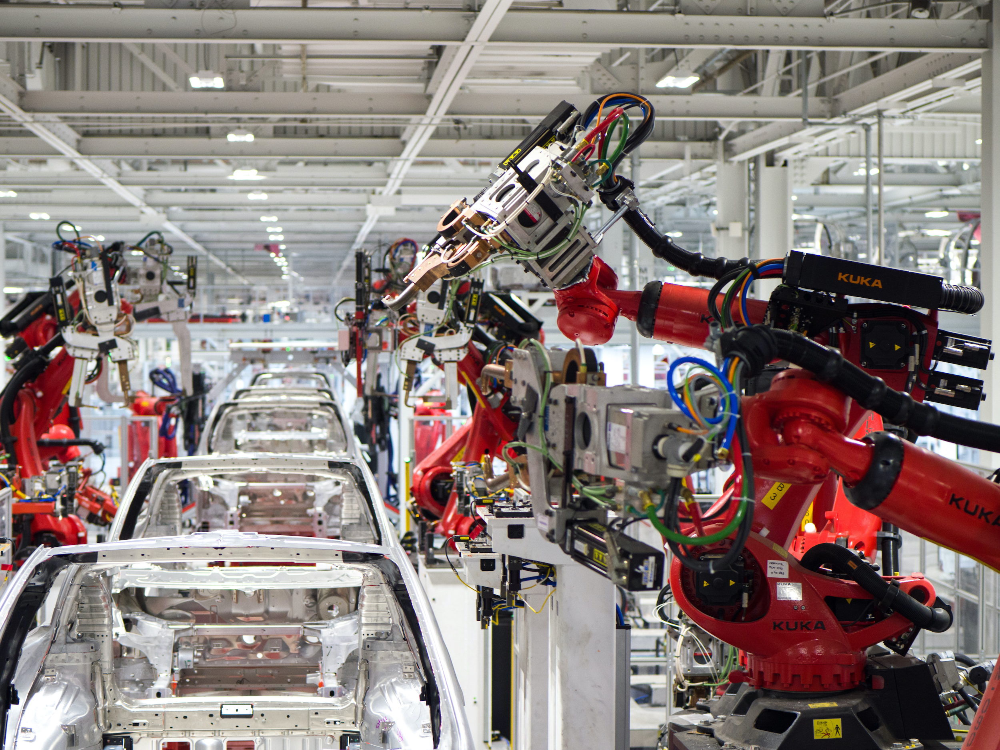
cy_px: 375
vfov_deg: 15.9
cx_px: 500
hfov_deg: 21.1
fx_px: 2687
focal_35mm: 93
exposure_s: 1/160
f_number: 2
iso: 800
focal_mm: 43
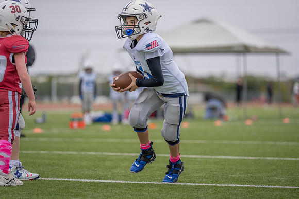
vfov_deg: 7.3
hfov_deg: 10.9
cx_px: 150
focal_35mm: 188
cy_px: 100
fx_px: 1562
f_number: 2.8
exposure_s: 1/1250
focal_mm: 188
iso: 200
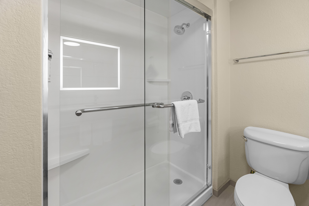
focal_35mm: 15
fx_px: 129
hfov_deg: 100.4
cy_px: 103
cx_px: 154
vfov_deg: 77.3
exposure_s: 1/160
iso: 400
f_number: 4
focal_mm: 10
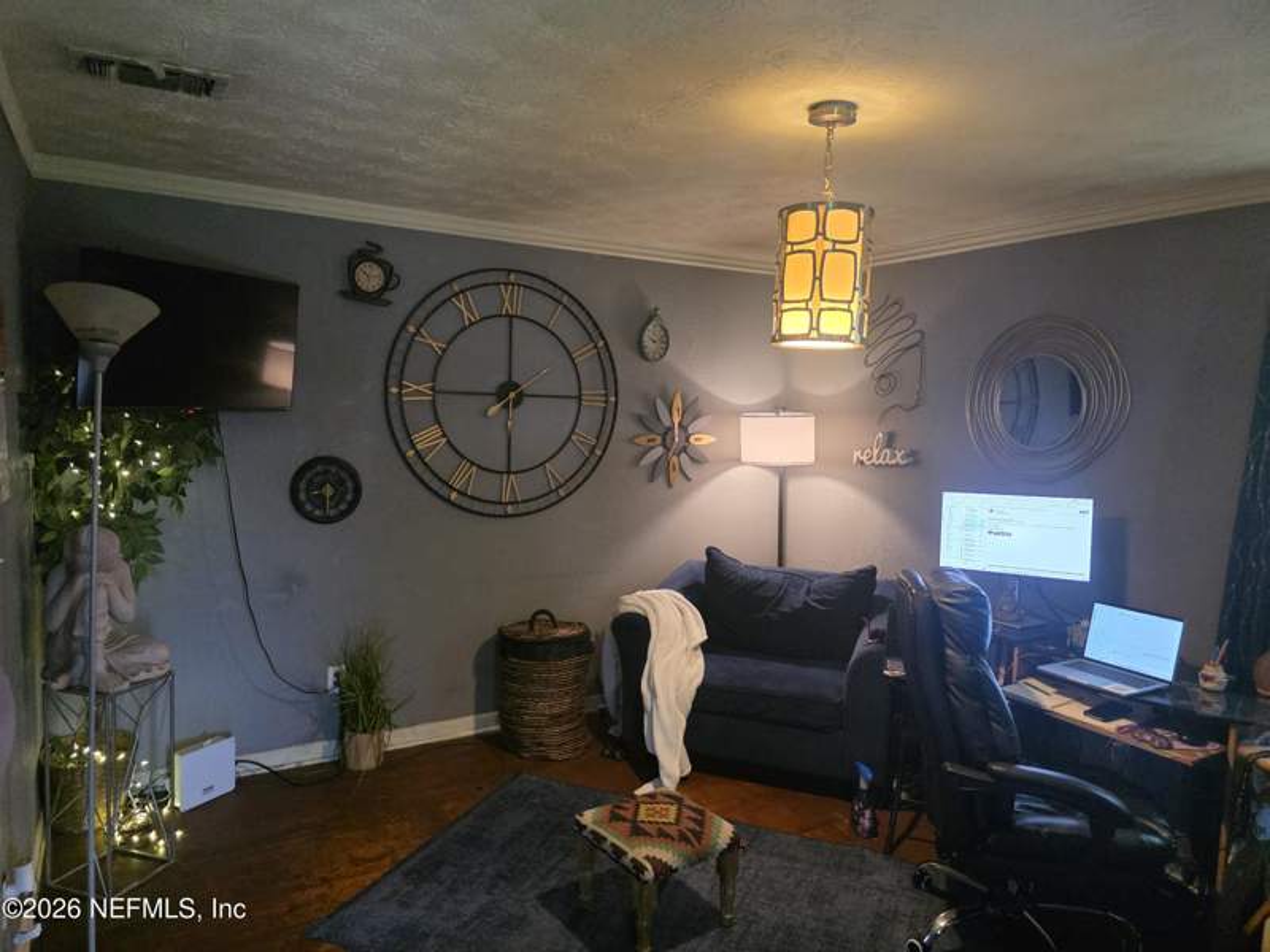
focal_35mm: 23
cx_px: 635
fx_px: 844
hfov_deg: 73.9
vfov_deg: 58.9
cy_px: 476
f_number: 1.7
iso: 1600
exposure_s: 1/120
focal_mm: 6.3
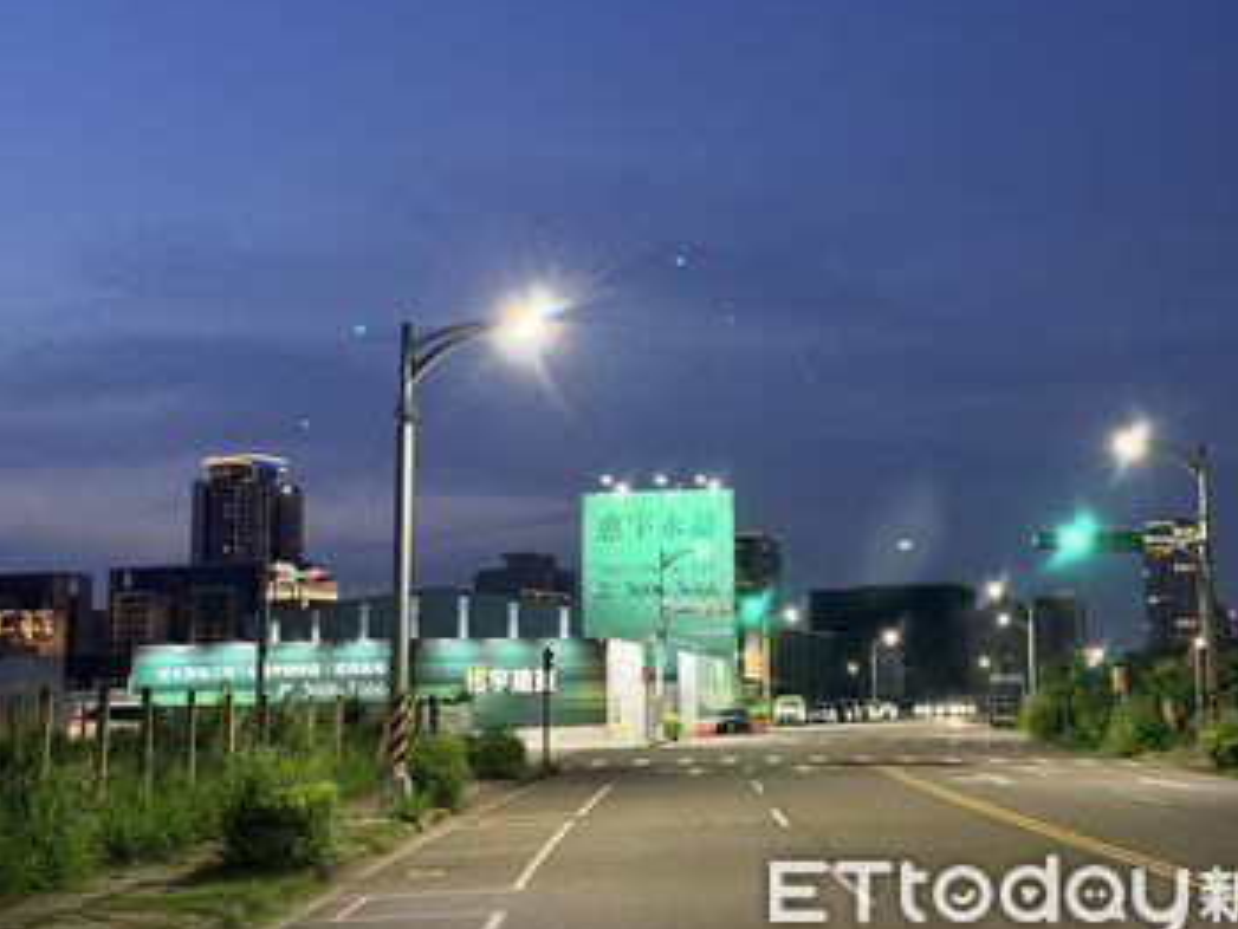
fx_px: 1968
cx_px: 706
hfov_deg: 34.9
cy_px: 433
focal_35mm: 55
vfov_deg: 26.6
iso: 500
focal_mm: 6.76
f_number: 1.78
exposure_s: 1/40
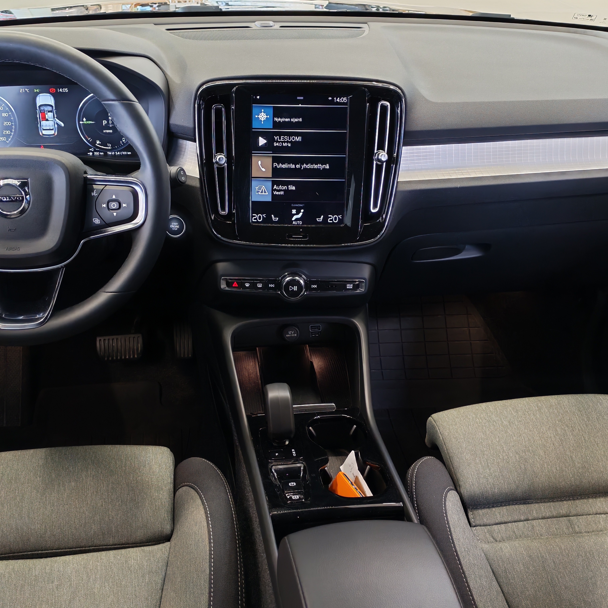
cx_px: 263
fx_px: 755
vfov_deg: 43.9
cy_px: 304
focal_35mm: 38
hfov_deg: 43.8
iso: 720
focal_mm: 6.12
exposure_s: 1/50
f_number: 1.9
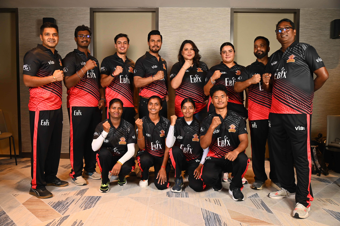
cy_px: 113
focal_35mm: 30
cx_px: 170
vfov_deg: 43.6
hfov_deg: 62.0
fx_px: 283
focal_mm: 30
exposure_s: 1/160
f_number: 4.5
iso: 1000
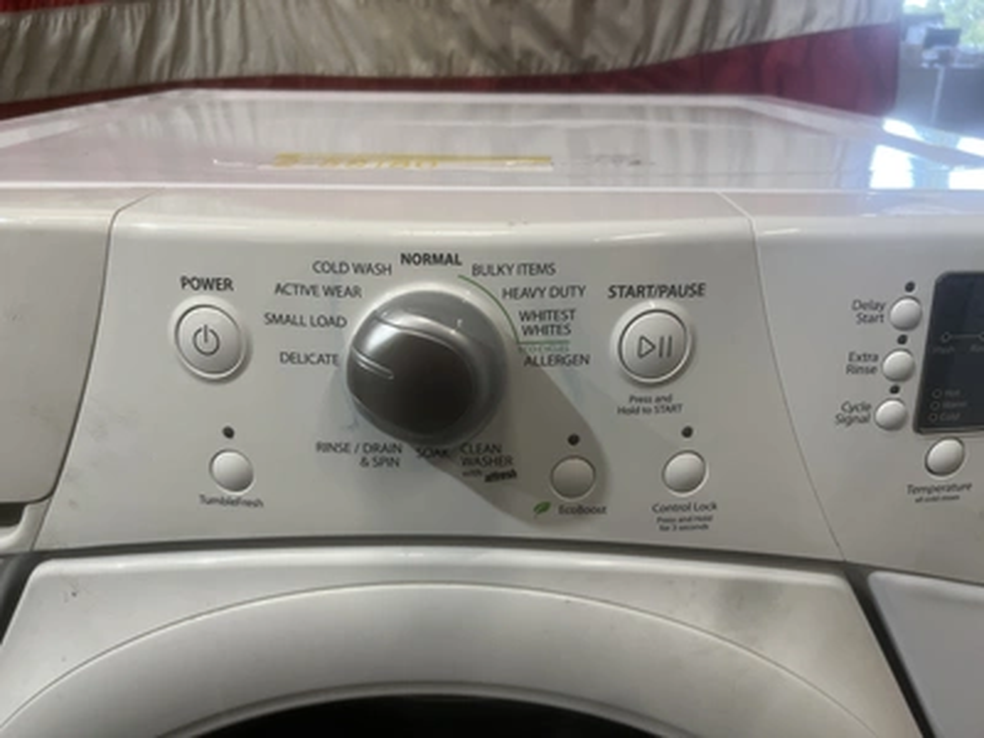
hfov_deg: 67.3
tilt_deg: -21.7
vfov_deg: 53.1
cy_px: 369
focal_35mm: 26
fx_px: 739
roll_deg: +3.4
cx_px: 492
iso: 80
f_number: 1.6
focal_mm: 5.1
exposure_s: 1/120
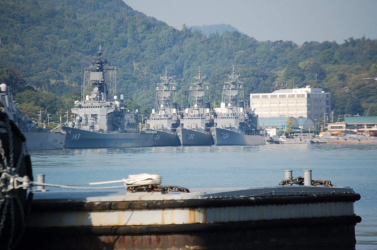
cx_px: 188
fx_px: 3139
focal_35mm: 300
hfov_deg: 6.9
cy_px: 125
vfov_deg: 4.6
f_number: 5.6
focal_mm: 200
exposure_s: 1/1250
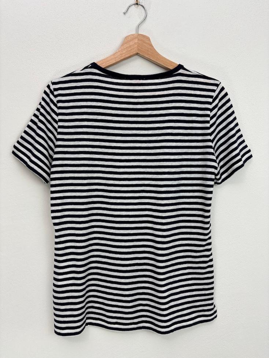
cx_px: 134
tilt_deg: -3.0
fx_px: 269
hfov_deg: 53.1
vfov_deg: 67.3
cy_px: 179
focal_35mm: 26
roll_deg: +0.9
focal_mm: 5.96
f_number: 1.6
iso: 32
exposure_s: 1/100
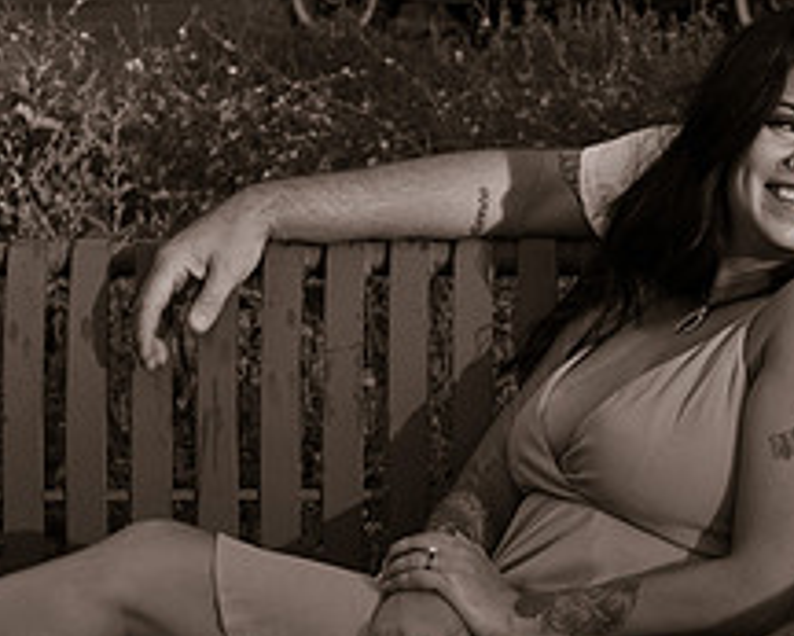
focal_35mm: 145
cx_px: 475
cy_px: 390
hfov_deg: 13.3
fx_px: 3409
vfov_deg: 10.7
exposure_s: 1/100
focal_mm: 52
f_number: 7.1
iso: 200
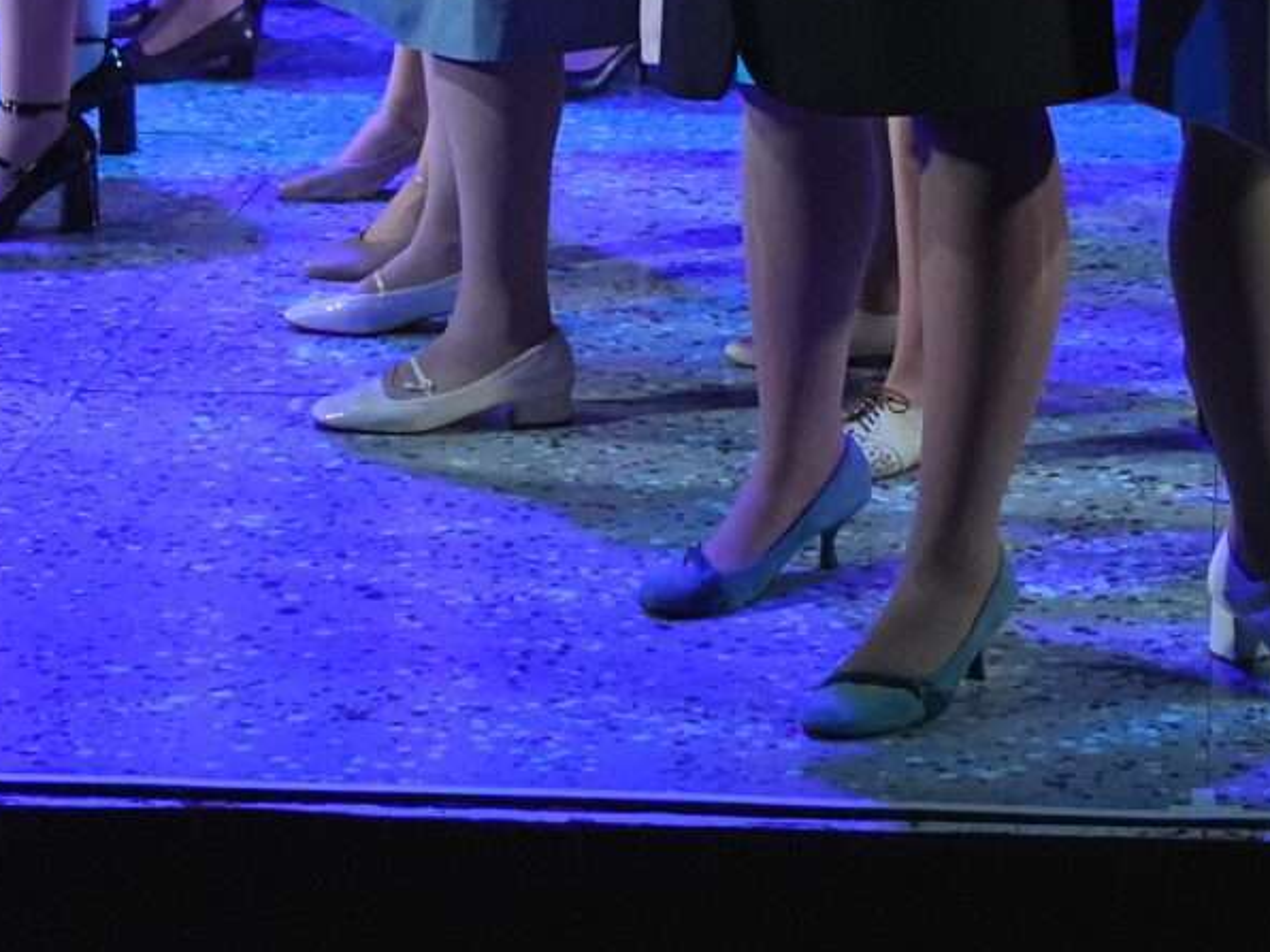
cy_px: -700
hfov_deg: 15.3
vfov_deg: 10.9
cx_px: 1059
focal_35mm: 128
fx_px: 4696
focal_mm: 31
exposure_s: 1/250
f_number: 4.5
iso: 5000
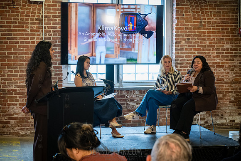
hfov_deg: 28.3
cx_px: 120
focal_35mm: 71
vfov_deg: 19.1
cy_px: 80
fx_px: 478
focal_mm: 70
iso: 2500
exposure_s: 1/200
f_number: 5.6
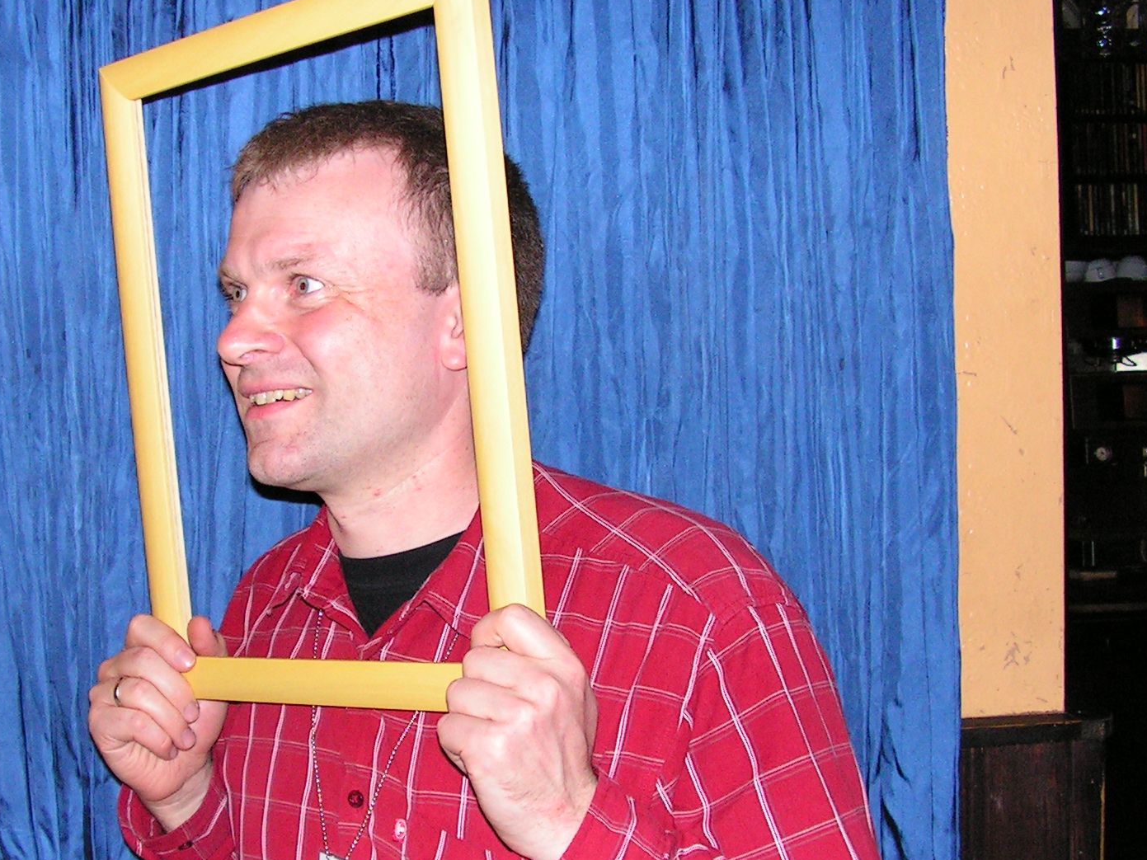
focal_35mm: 53
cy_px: 528
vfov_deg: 27.4
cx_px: 458
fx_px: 1756
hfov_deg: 36.0
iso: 200
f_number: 3.2
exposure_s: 1/40
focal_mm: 6
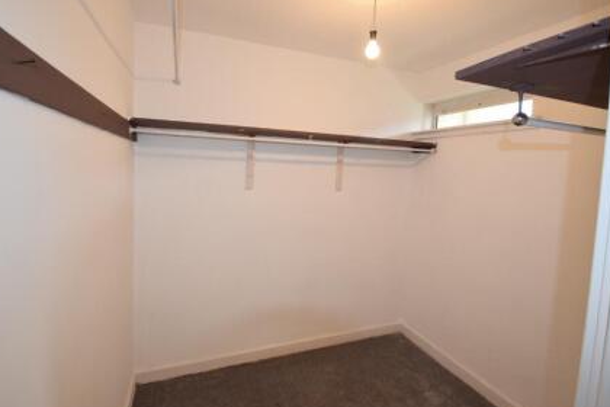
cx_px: 299
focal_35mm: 17
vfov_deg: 70.4
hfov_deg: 93.3
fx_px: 288
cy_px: 194
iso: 800
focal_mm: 10
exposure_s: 1/100
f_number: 5
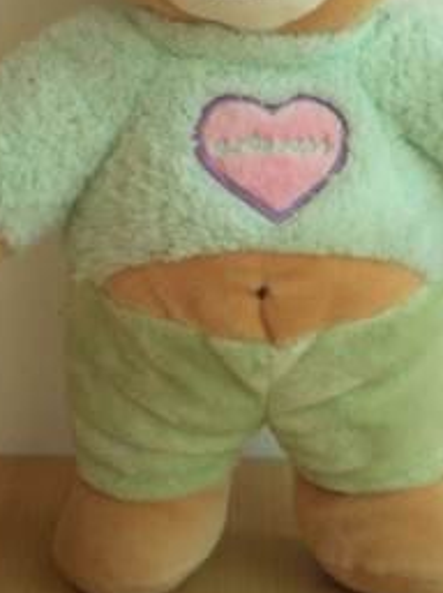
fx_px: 1317
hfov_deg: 19.1
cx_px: 268
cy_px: 180
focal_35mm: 77
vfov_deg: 25.2
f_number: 3.1
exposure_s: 1/94.6
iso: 64
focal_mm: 6.3
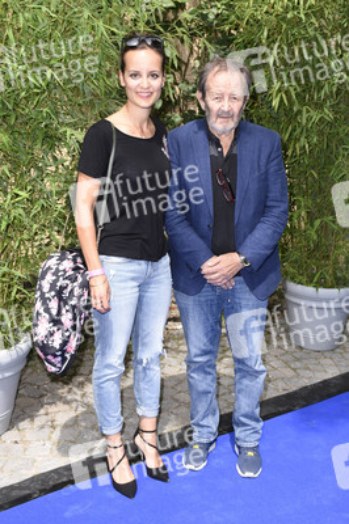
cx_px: 174
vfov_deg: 48.0
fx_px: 590
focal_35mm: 40
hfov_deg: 33.0
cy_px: 262
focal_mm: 27
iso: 160
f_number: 6.3
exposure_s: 1/160
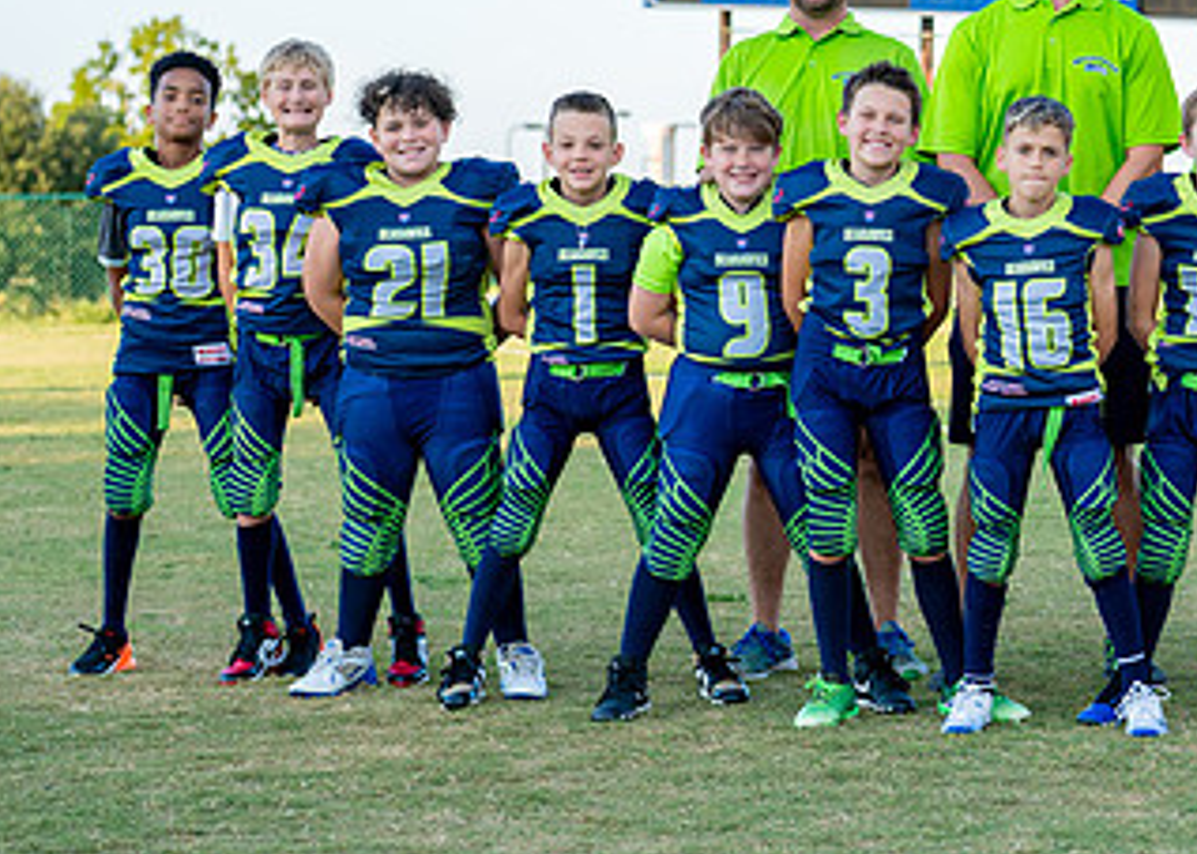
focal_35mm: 115
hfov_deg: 17.1
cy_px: 364
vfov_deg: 12.5
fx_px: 3909
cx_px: 1105
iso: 100
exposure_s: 1/400
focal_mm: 50
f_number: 2.5
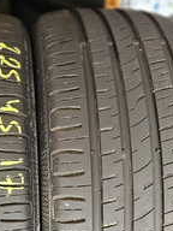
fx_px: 400
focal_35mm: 60
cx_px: 38
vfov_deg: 31.7
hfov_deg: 24.1
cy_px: 168
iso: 400
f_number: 1.8
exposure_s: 1/142
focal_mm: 5.4
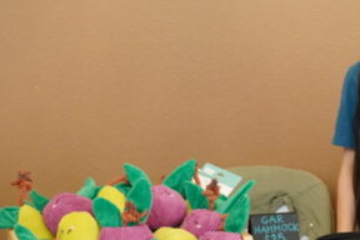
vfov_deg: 14.0
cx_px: 449
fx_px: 960
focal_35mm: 96
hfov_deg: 19.8
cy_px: 260
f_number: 2.8
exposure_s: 1/100
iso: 1250
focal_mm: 18
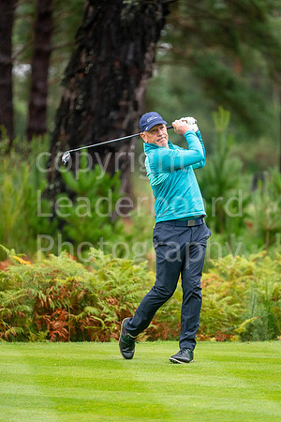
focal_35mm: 300
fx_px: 3512
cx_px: 140
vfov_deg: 6.9
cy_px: 211
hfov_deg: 4.6
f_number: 4
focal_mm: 300
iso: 1250
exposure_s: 1/640
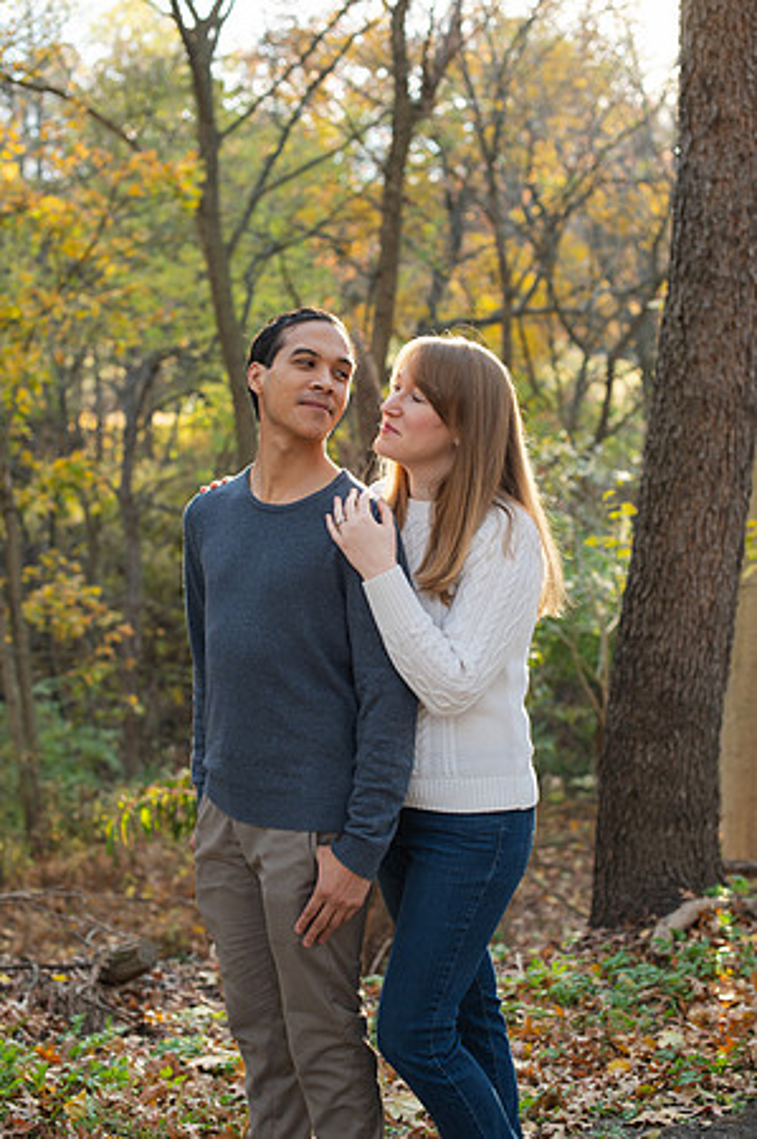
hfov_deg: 26.9
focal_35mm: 50
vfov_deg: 39.6
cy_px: 570
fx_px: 1581
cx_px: 378
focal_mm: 50
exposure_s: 1/400
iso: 500
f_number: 3.5
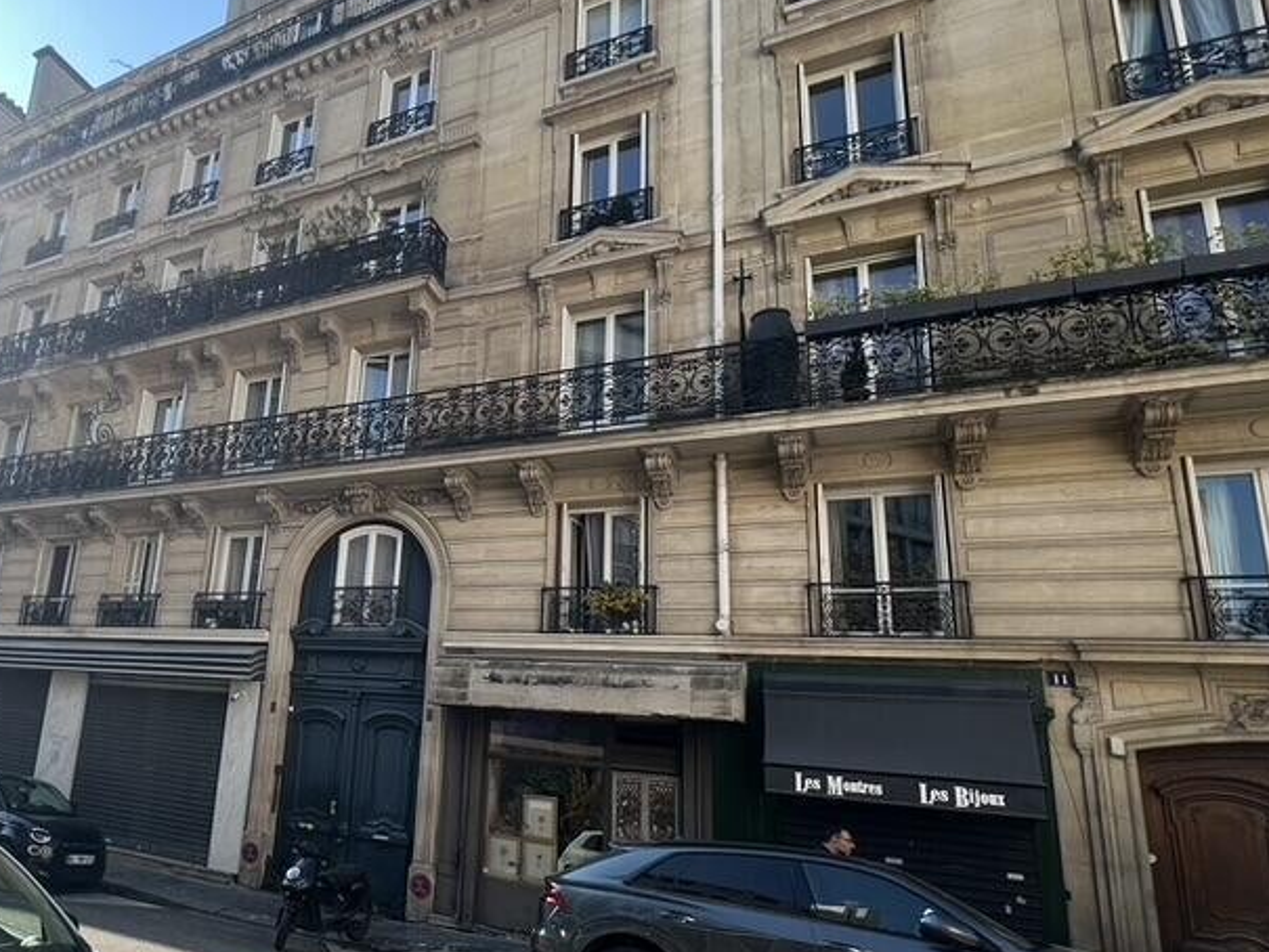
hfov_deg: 69.6
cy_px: 537
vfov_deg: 60.9
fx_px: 807
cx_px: 271
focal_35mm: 22
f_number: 1.8
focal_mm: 1.57
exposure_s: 1/433
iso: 32
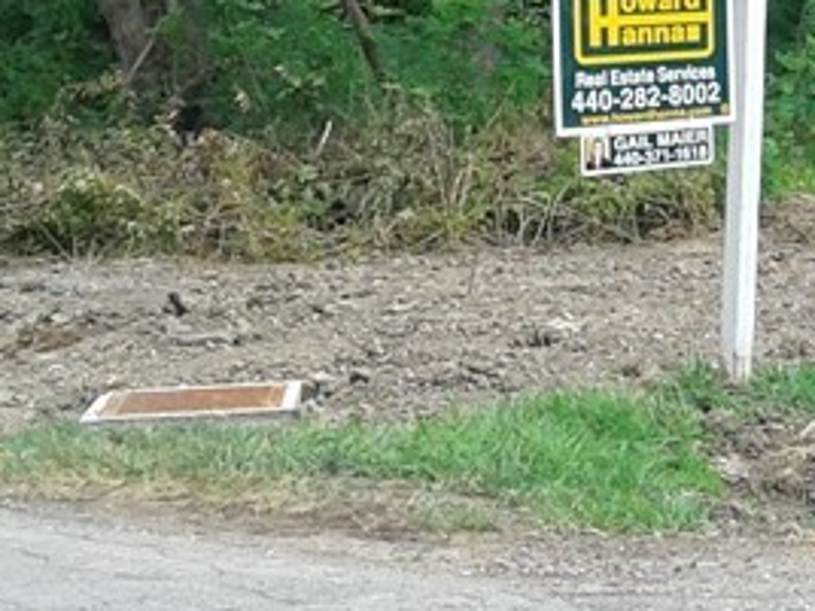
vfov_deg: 11.5
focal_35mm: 126
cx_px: 1004
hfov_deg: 15.1
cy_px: -152
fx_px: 2967
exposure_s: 1/112
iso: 50
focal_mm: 3.3
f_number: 2.2
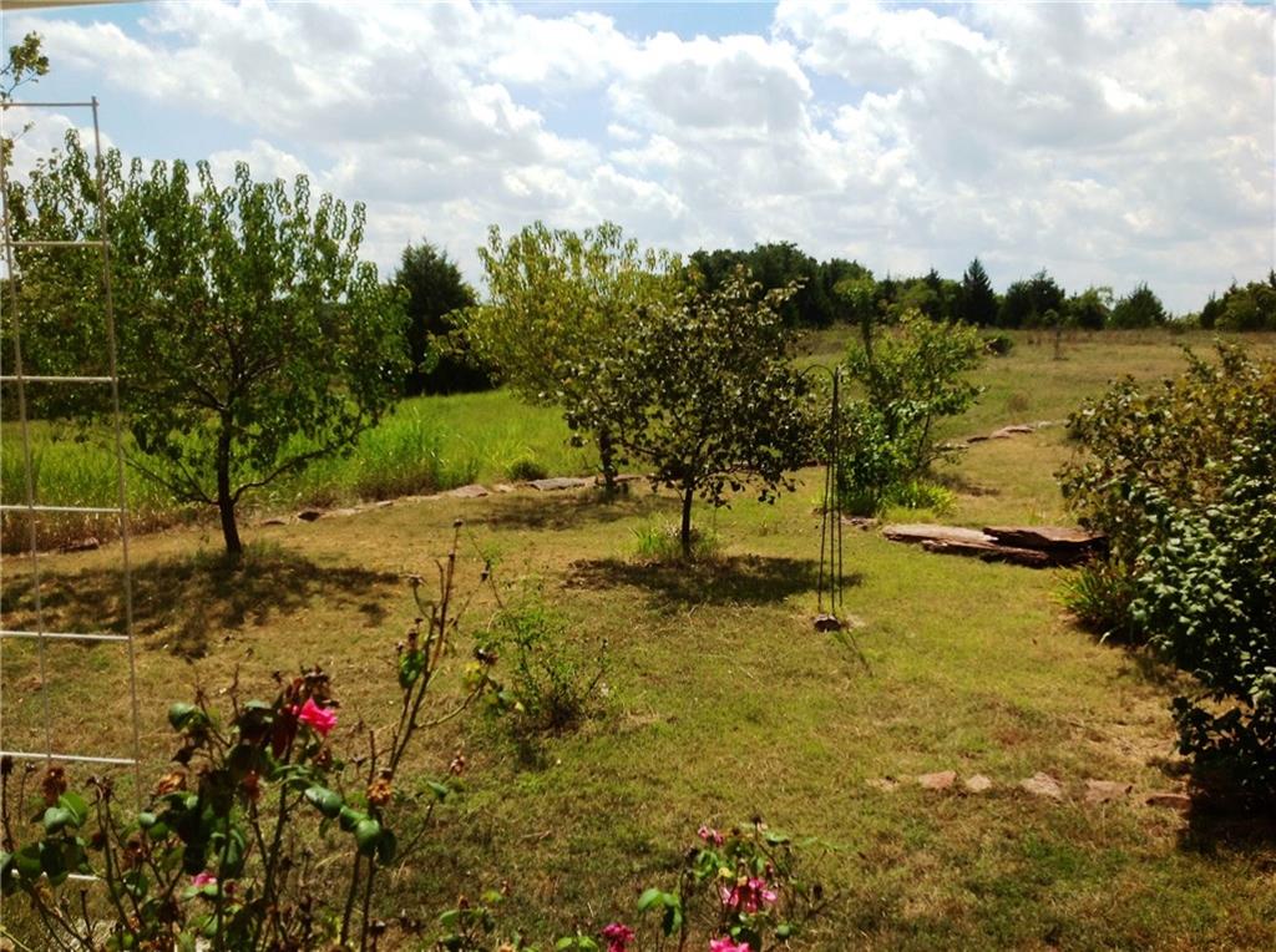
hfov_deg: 52.7
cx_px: 638
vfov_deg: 40.6
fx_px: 1288
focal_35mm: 35
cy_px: 476
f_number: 2.4
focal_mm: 4.28
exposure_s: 1/3030
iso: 80
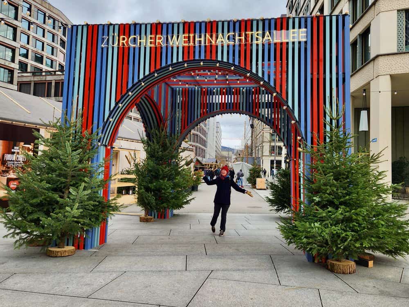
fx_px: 272
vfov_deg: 58.9
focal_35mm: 23
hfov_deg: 73.9
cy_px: 154
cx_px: 204
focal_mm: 5.4
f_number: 1.8
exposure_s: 1/224
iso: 20
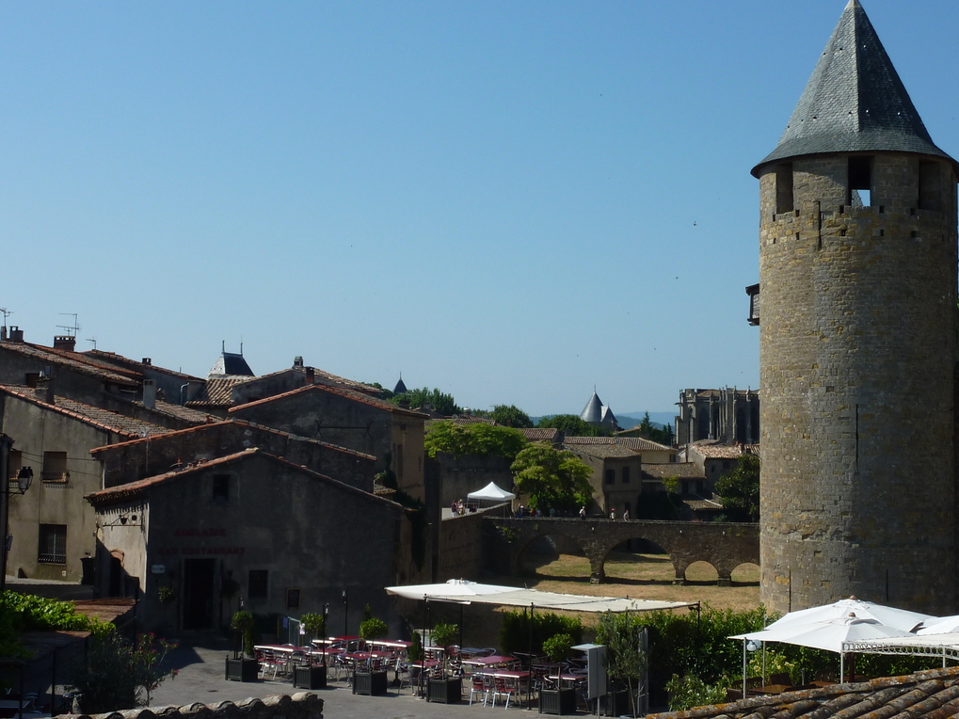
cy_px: 373
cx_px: 443
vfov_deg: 27.5
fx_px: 1468
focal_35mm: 53
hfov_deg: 36.2
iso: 80
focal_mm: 7.3
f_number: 5.6
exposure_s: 1/500
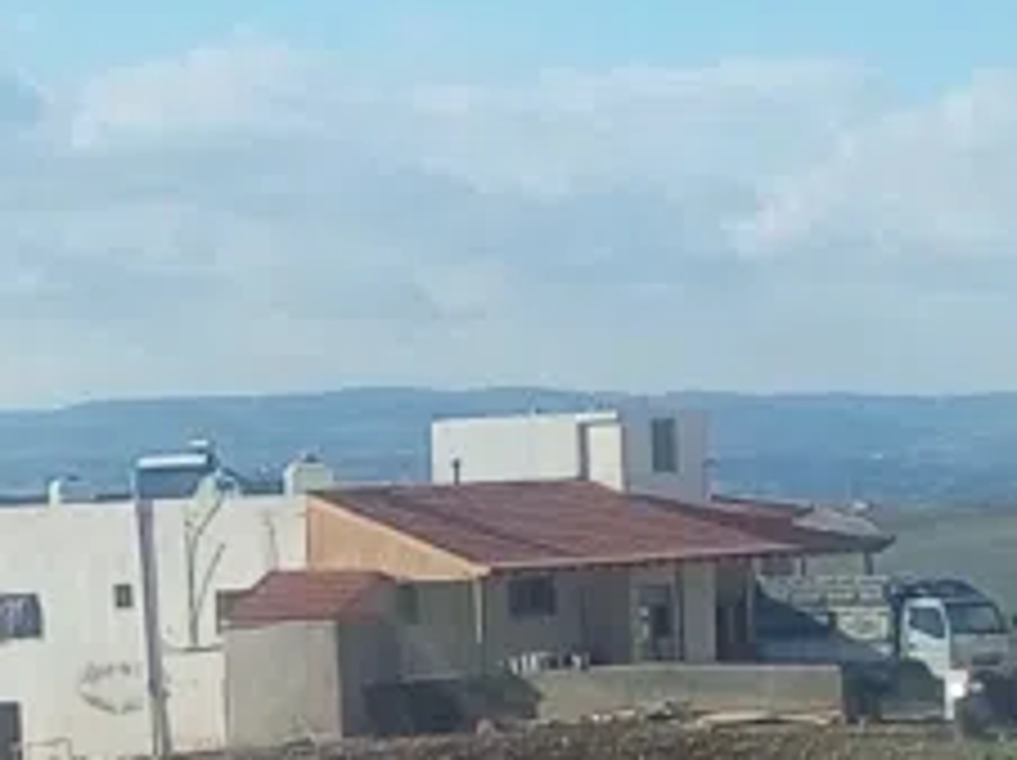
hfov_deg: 9.6
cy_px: 411
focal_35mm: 206
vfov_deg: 7.2
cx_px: 459
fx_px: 6046
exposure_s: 1/552
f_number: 1.8
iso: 101
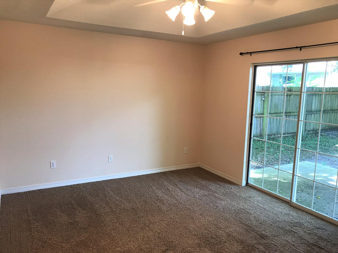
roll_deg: -2.0
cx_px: 169
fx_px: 273
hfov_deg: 63.4
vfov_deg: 49.7
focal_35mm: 28
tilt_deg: -7.0
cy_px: 126
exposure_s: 1/30
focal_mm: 3.99
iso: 25
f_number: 1.8
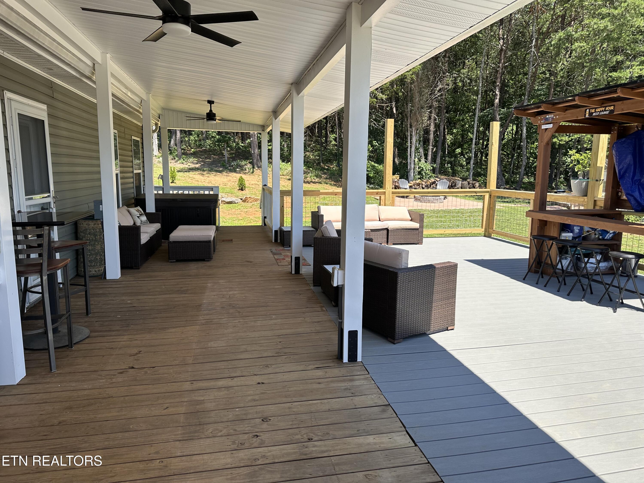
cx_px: 322
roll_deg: -0.6
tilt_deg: -8.0
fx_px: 446
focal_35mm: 24
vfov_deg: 56.8
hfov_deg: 71.6
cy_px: 242
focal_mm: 6.86
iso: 80
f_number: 1.78
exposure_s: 1/1453
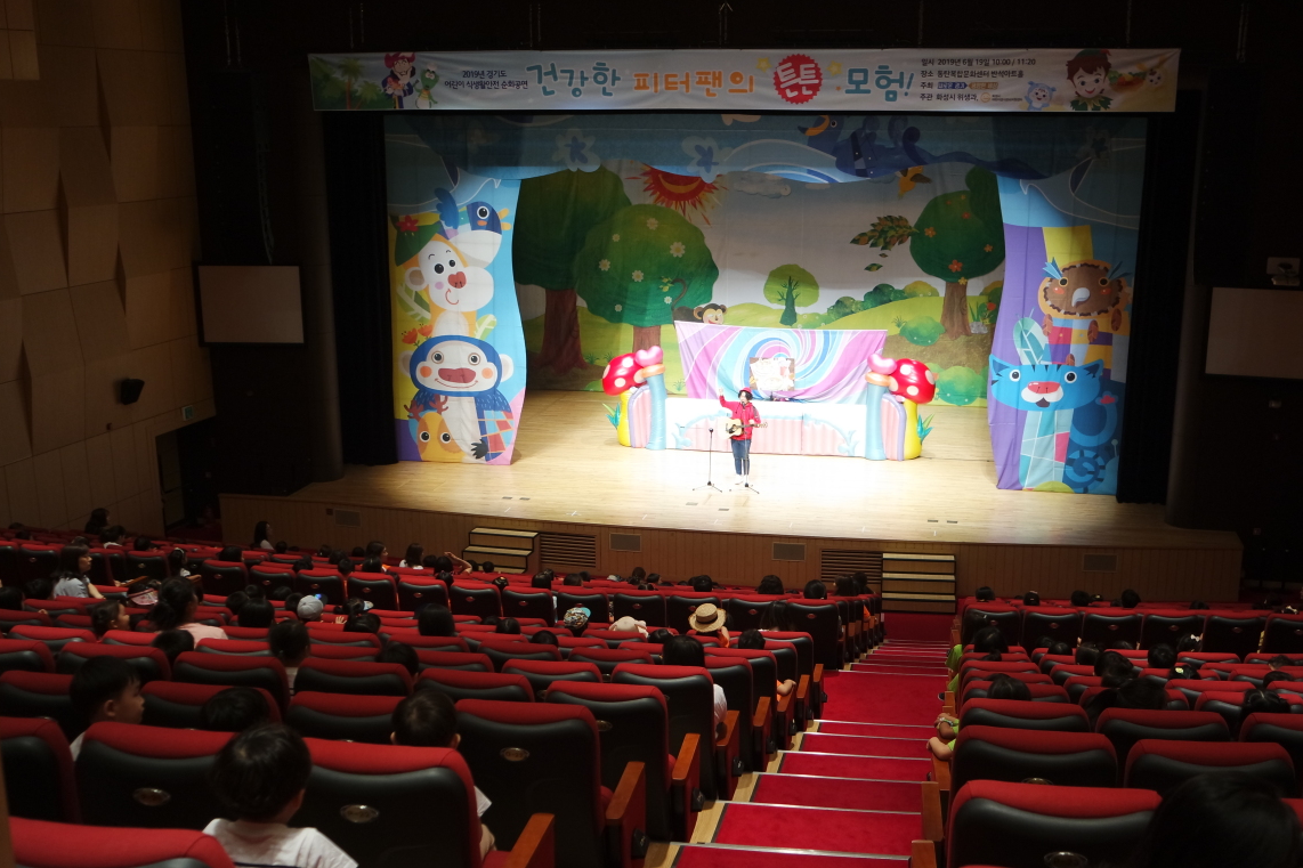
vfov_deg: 35.9
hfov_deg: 51.8
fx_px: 1339
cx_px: 709
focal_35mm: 37
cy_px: 475
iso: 800
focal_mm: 22
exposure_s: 1/40
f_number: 4
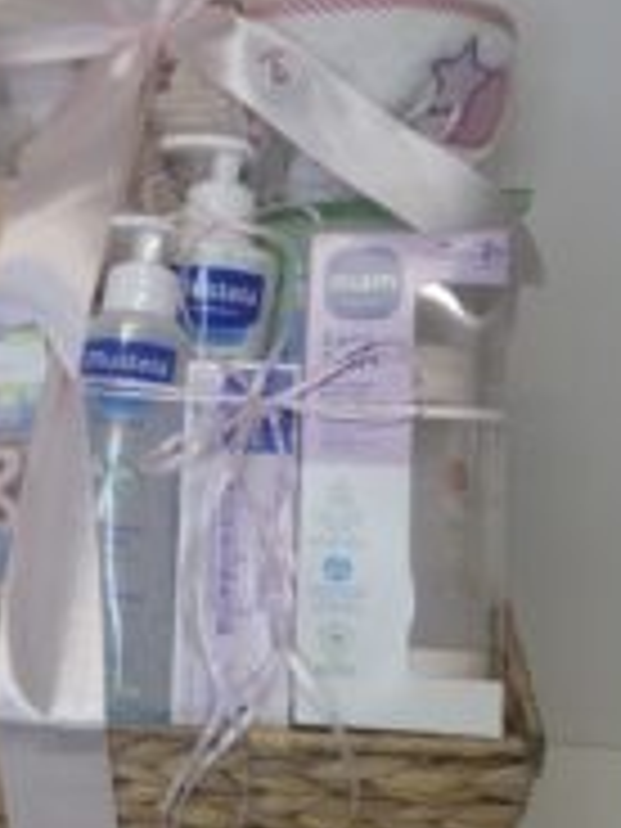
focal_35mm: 50
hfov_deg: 28.0
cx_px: 58
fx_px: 1196
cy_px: 490
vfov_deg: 38.1
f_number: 1.8
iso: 100
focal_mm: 5.54
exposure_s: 1/100
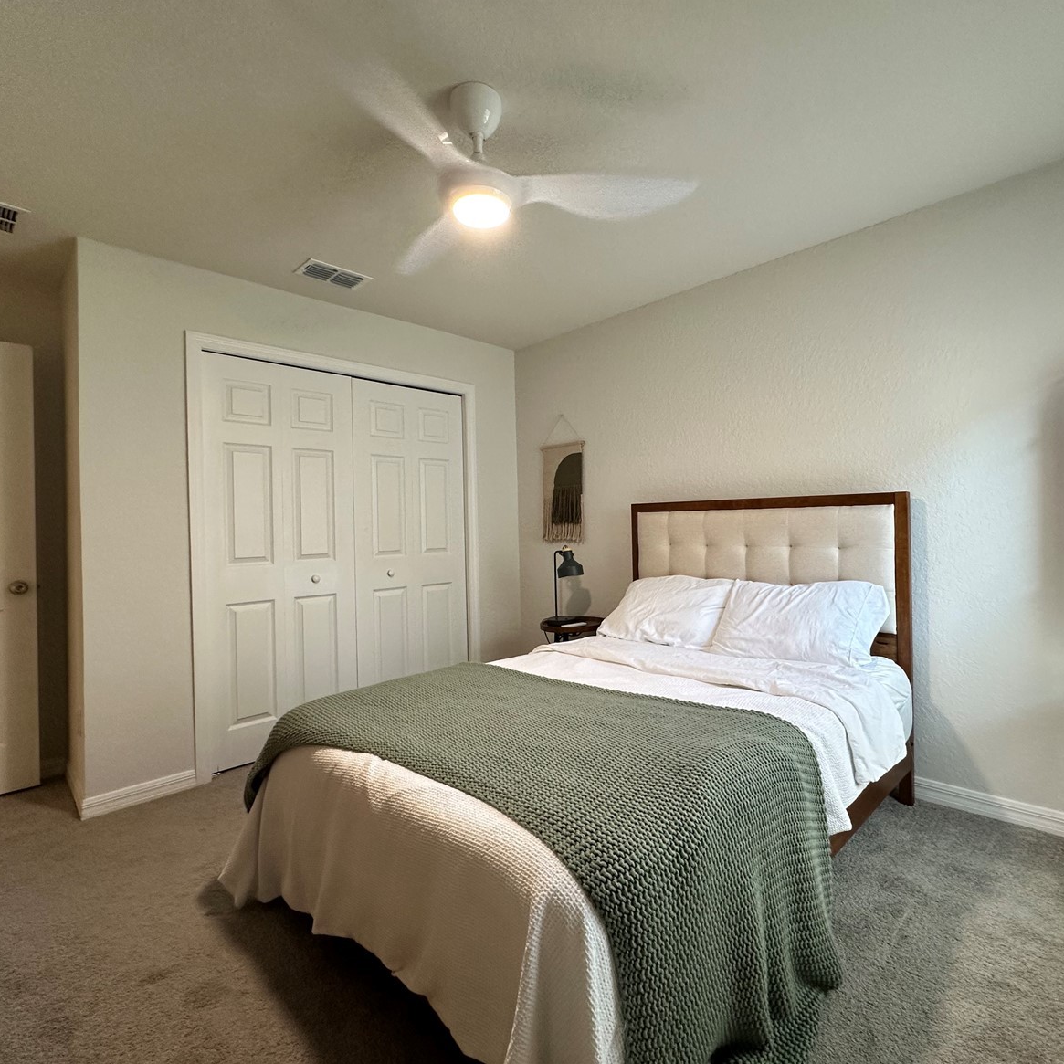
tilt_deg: +1.3
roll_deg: +1.2
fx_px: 591
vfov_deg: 83.9
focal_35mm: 17
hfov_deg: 83.7
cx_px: 591
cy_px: 517
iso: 200
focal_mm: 2.22
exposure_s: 1/120
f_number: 2.2
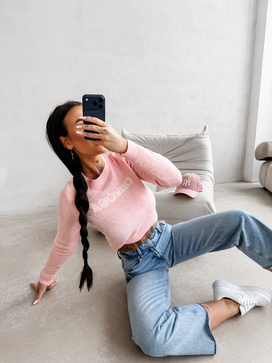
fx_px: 251
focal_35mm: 24
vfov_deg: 71.6
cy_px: 182
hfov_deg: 56.8
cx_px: 136
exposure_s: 1/120
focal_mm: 6.76
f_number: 1.8
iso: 64
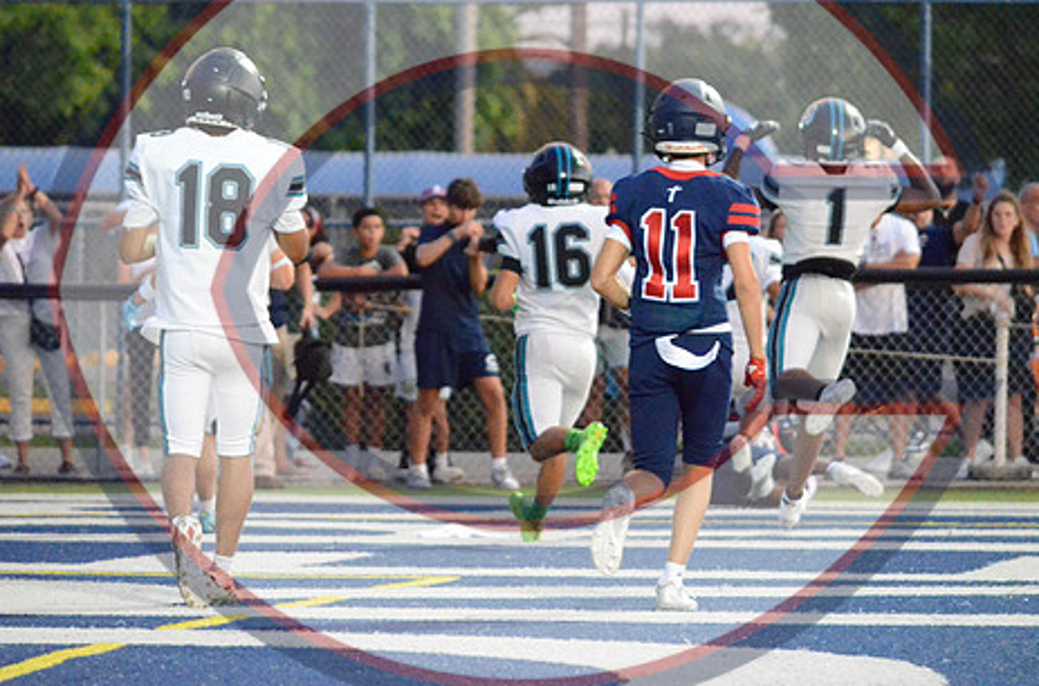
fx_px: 10552
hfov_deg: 5.6
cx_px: 514
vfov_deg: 3.7
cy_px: 289
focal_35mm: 367
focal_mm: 195
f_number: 5
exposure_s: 1/400
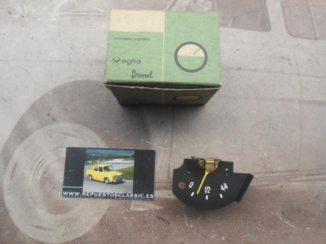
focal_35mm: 26
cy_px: 122
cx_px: 163
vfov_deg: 53.1
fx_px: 245
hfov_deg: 67.3
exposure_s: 1/30
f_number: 3.5
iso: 160
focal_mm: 4.6
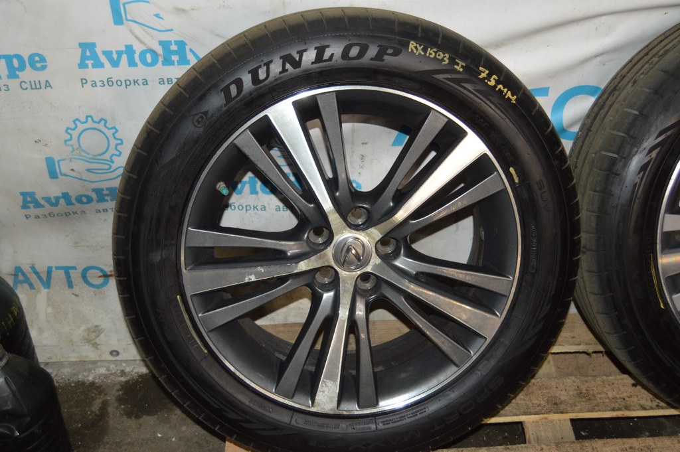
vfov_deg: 29.8
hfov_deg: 43.6
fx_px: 849
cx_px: 340
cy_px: 226
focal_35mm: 45
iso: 900
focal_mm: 30
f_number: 4.2
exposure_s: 1/60
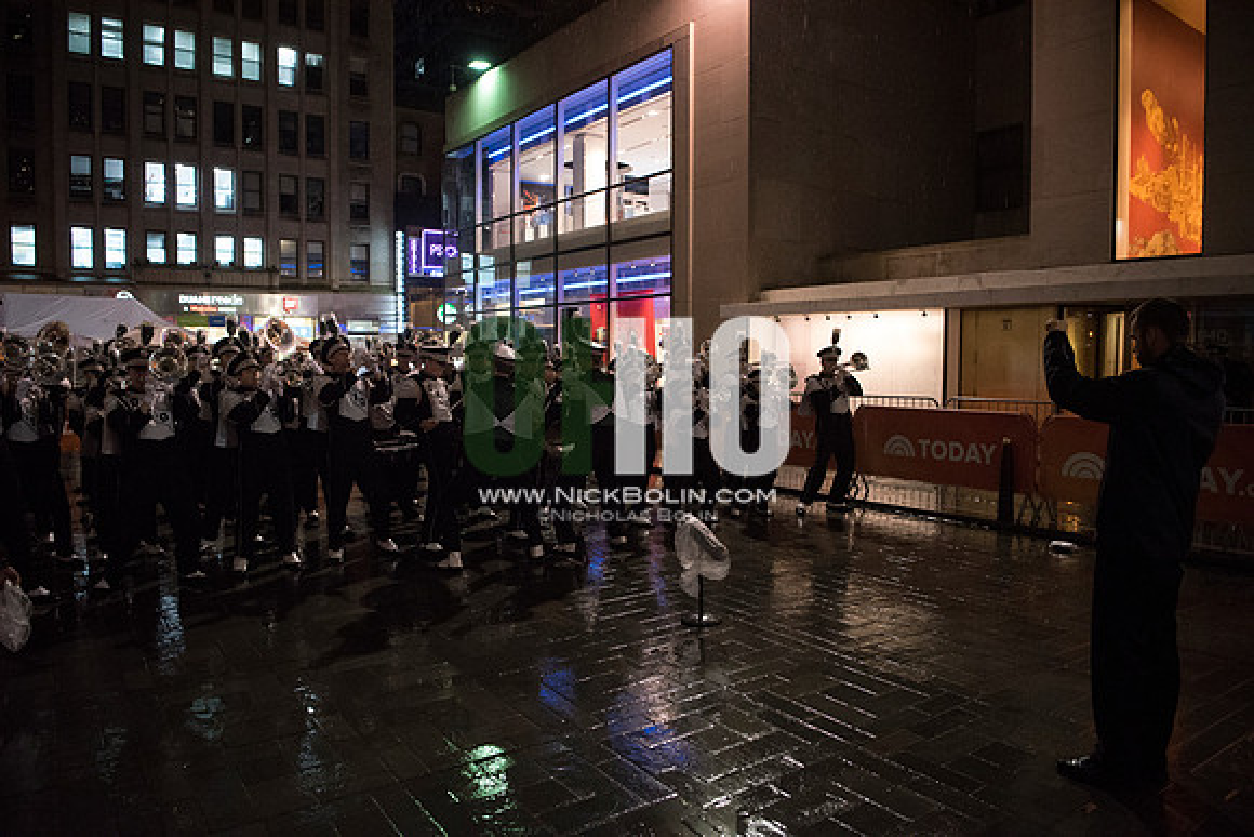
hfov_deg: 73.7
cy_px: 418
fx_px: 836
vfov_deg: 53.2
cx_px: 627
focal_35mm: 24
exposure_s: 1/320
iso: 8000
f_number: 2.8
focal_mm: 24
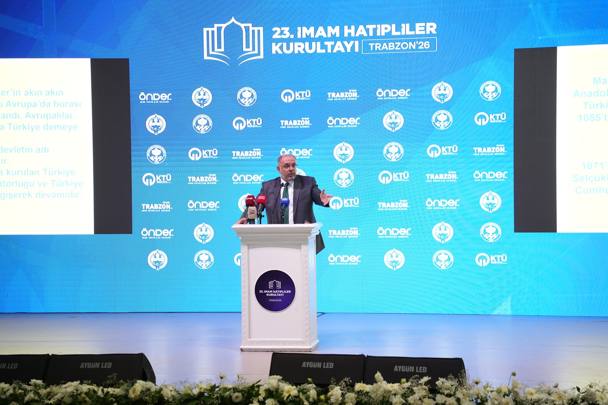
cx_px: 304
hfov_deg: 28.8
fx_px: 1182
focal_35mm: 70
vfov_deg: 19.4
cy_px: 202
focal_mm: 70
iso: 800
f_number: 2.8
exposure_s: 1/100
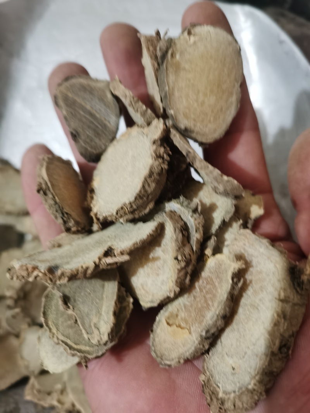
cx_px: 155
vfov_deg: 65.3
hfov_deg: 51.3
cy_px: 206
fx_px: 322
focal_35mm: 27
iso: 400
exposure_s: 1/25.7
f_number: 1.8
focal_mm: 5.58
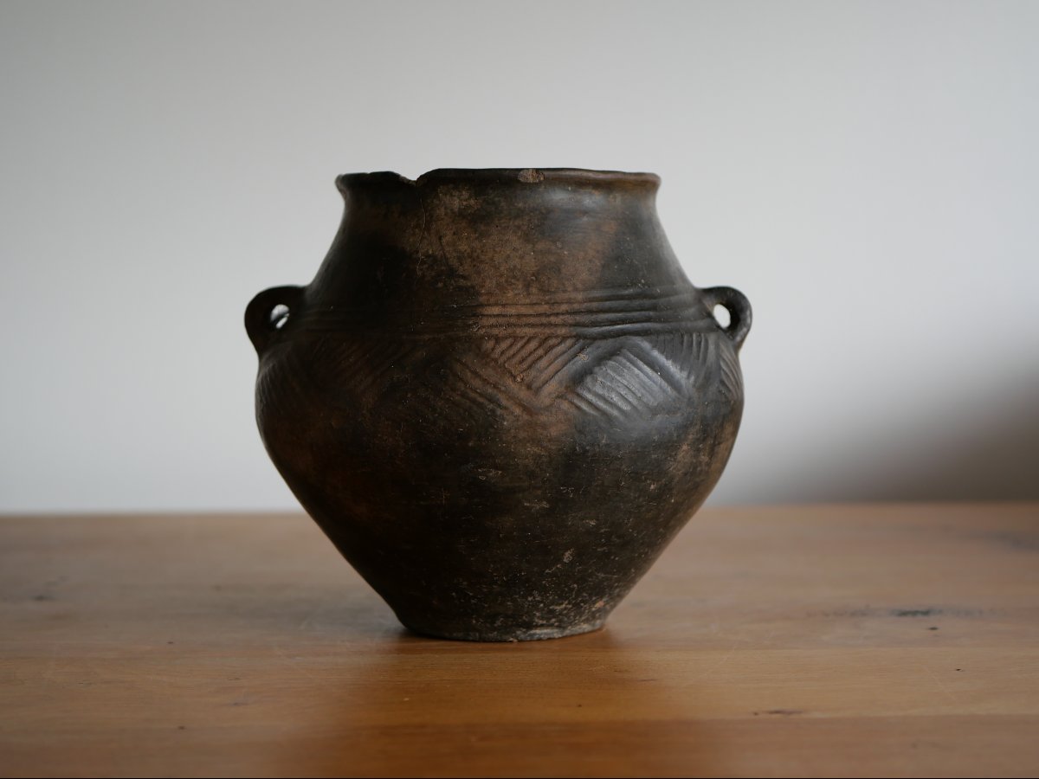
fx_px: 1801
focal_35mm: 60
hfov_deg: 32.2
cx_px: 520
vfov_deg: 24.4
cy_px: 390
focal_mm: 30
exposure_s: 1/60
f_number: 2.8
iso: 200
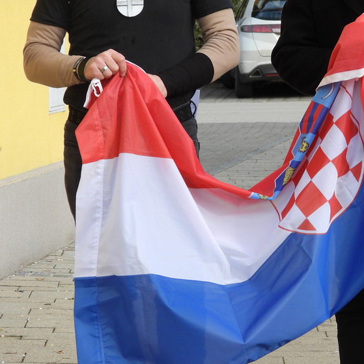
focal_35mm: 237
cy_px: 104
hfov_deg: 7.4
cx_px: 337
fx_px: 2820
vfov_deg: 7.4
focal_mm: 22.5
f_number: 4
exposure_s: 1/320
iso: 100
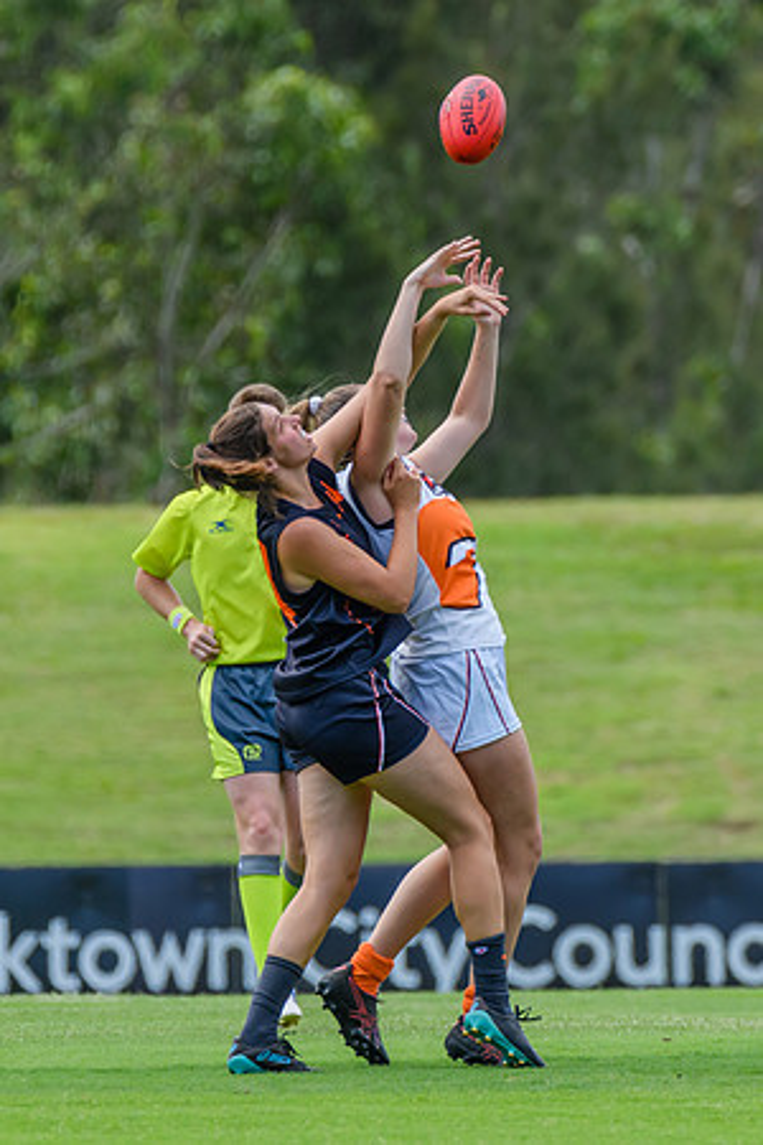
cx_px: 540
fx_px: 25948
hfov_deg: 1.7
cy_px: 448
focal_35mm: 816
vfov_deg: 2.5
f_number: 7.1
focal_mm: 420
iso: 800
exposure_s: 1/1600
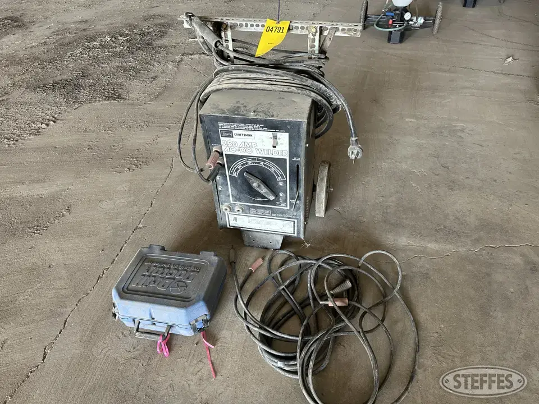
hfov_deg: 71.6
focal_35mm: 24
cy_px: 202
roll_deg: +2.3
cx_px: 270
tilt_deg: -39.0
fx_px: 374
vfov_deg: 56.8
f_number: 1.78
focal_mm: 6.86
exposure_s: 1/60
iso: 250
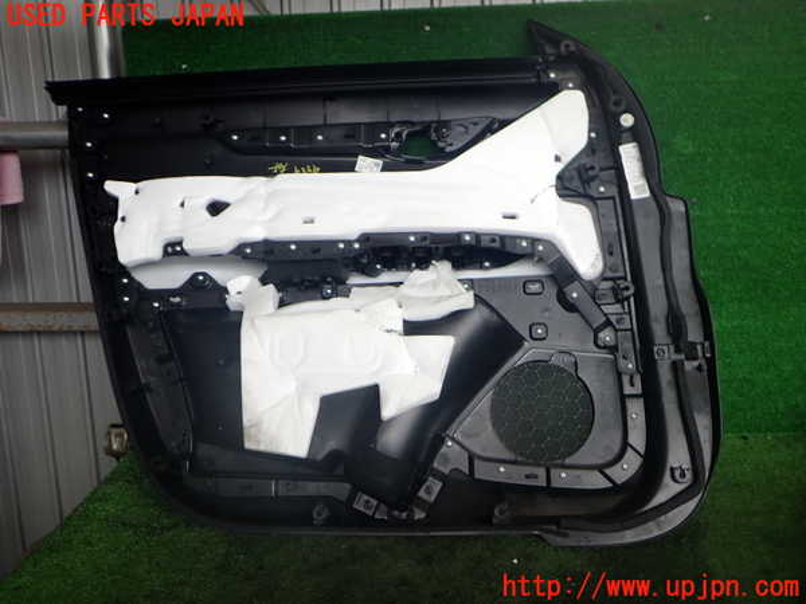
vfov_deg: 46.8
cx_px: 403
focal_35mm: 30
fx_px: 699
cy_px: 302
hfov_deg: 60.0
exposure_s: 1/160
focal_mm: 5.4
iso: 100
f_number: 2.3
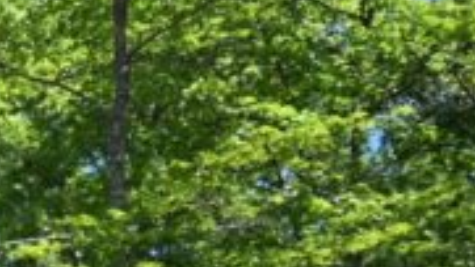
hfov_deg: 10.3
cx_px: -981
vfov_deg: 7.7
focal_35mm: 146
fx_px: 1840
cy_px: 670
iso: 100
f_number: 6.3
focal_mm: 14
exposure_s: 1/320
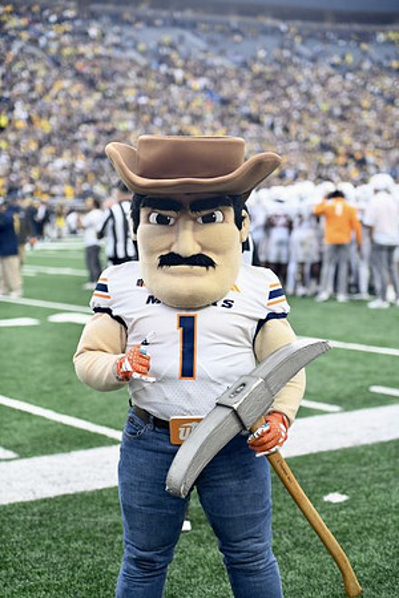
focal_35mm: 70
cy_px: 299
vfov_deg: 28.8
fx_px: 1164
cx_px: 200
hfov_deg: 19.5
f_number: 2.8
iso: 1000
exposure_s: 1/1000
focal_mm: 70
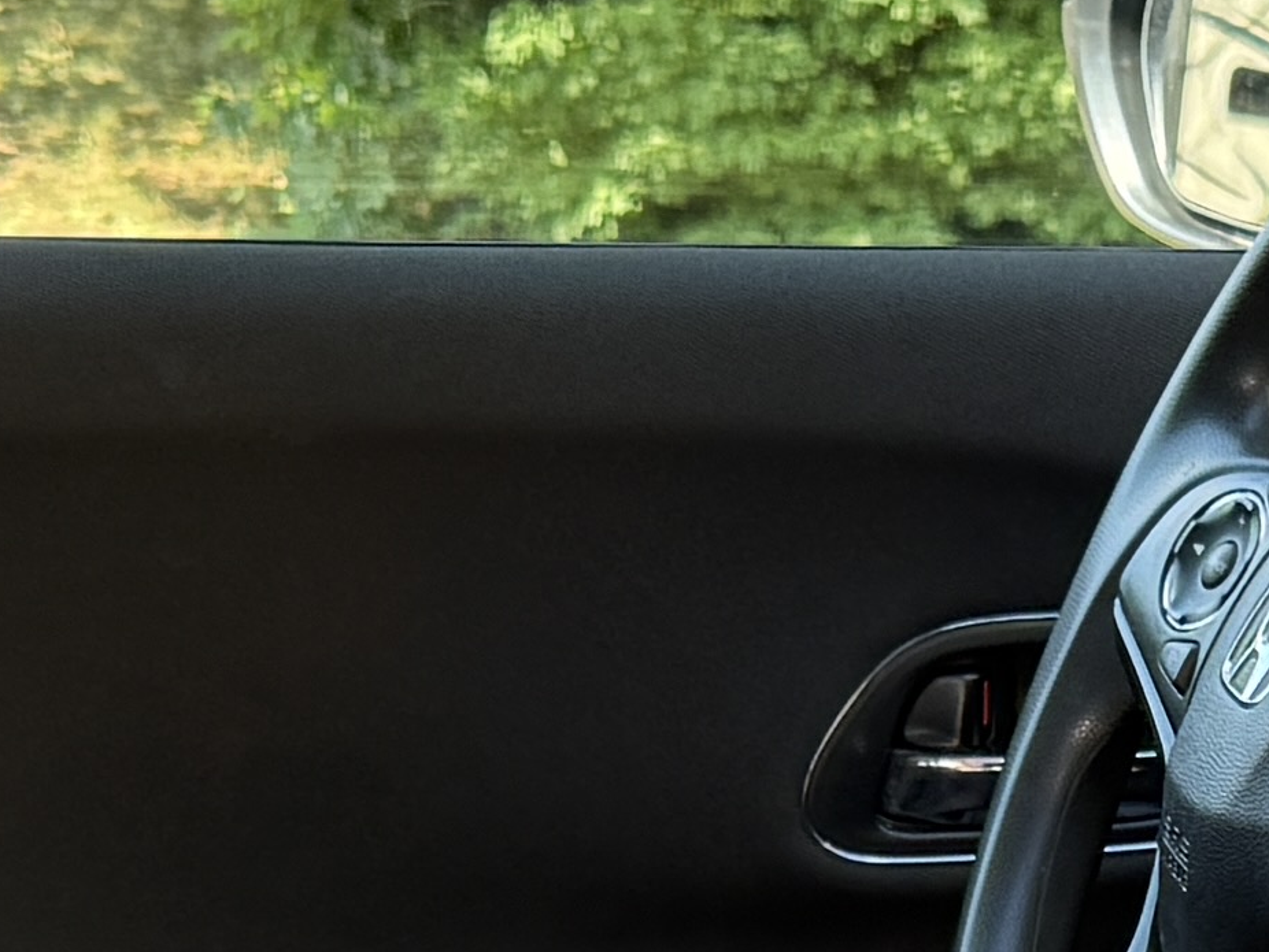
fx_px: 5427
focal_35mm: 148
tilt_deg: -23.2
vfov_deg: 9.3
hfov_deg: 13.3
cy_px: 1960
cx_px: 980
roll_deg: -0.4
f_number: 1.78
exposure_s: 1/243
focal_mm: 6.76
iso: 125
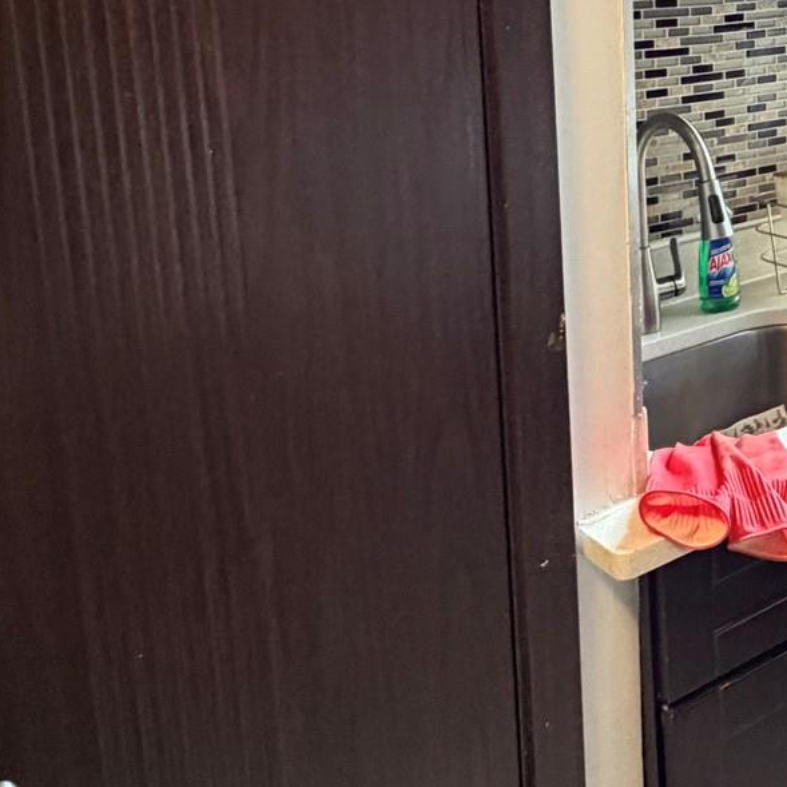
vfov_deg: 37.4
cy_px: 126
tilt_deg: -9.2
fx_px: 1106
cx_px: 752
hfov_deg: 36.0
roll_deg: +1.7
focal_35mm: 43
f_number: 2.2
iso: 800
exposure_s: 1/60
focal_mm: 2.22
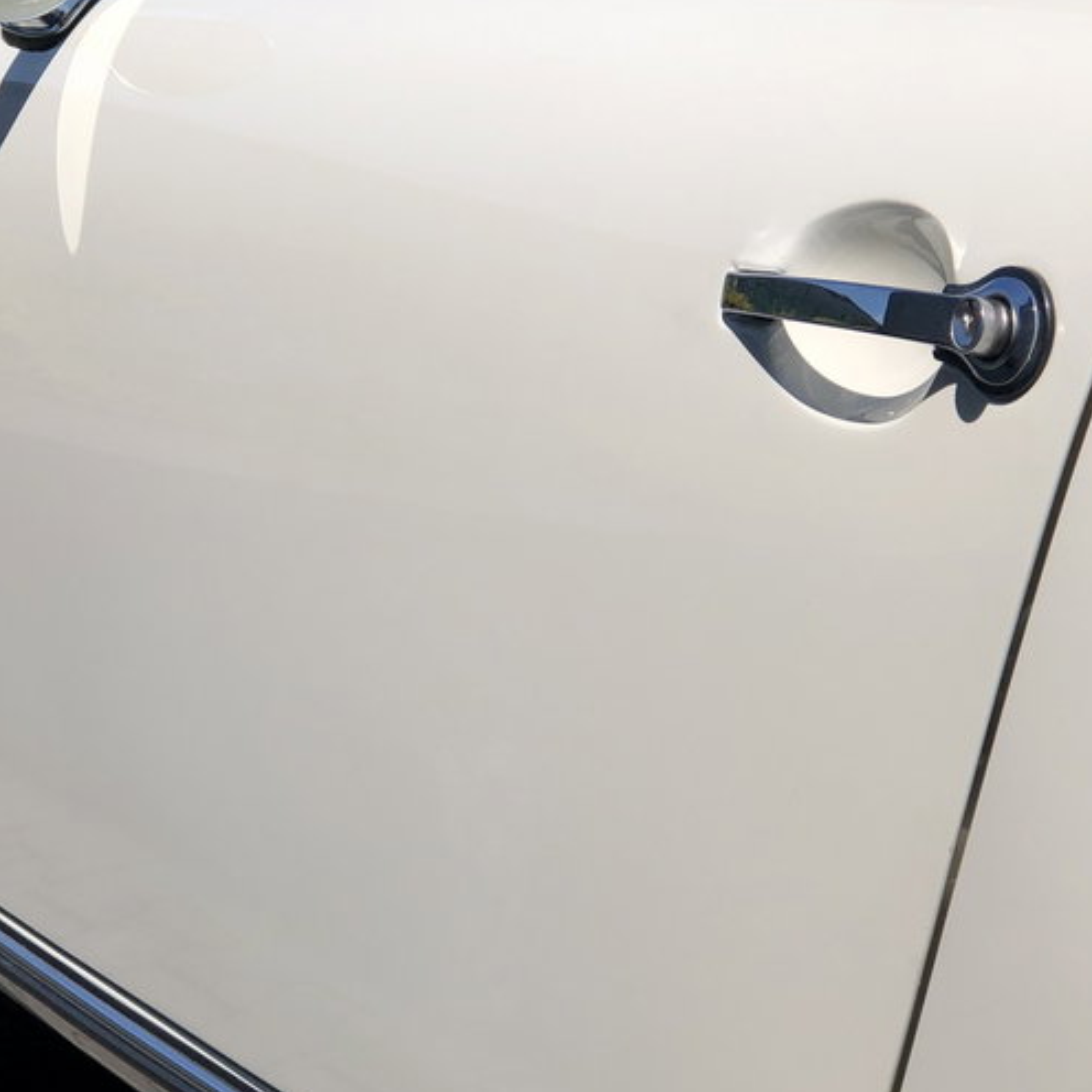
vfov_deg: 16.7
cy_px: 418
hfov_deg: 16.7
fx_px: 3712
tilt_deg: -7.8
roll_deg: +1.1
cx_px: 524
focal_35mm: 104
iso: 20
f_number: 2.8
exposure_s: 1/1919
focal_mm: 6.6
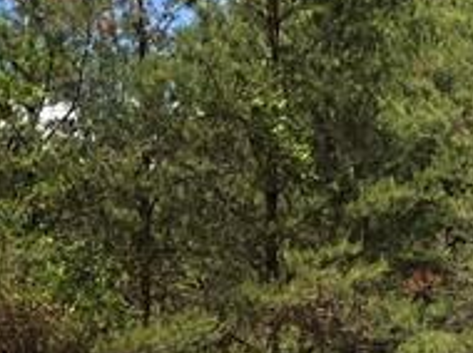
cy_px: 440
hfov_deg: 12.8
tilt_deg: +4.4
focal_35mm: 151
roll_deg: +1.5
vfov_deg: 9.6
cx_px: -105
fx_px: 2061
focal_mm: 3.99
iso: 20
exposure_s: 1/1350
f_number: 1.8
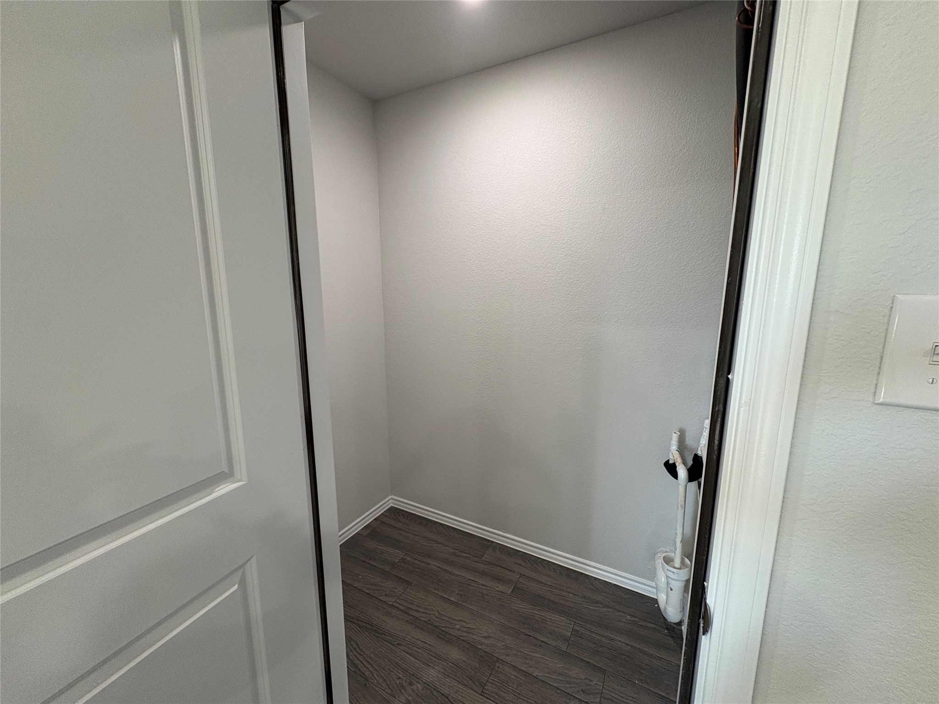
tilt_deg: -9.3
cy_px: 352
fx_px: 380
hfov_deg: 102.1
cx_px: 470
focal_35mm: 14
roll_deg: +0.7
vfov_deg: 85.7
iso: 125
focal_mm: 2.22
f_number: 2.2
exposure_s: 1/60
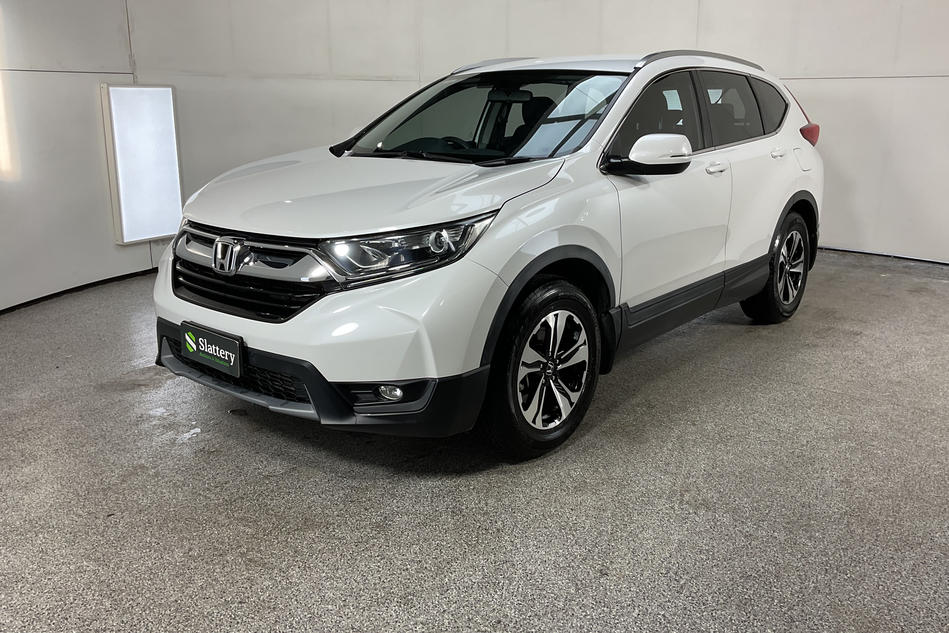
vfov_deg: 42.3
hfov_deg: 60.3
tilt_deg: -12.9
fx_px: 817
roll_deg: -0.6
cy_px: 291
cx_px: 486
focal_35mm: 31
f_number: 1.8
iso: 16
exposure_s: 1/115
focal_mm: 3
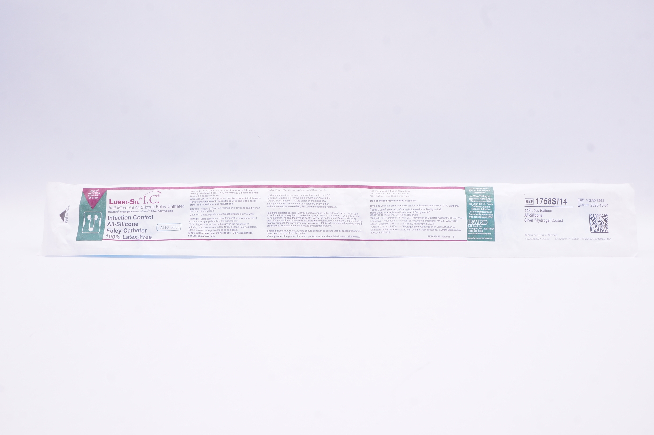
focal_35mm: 32
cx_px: 327
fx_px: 572
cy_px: 218
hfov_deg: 59.5
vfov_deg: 41.6
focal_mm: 21
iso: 400
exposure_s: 1/15
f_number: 13
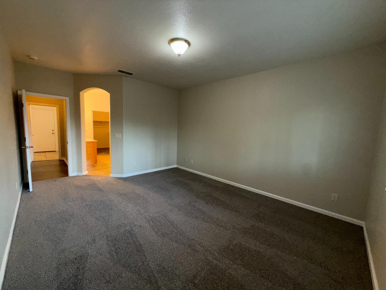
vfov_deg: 85.7
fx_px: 156
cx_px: 193
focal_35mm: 14
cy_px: 145
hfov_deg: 102.1
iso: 80
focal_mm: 2.22
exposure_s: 1/67
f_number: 2.2
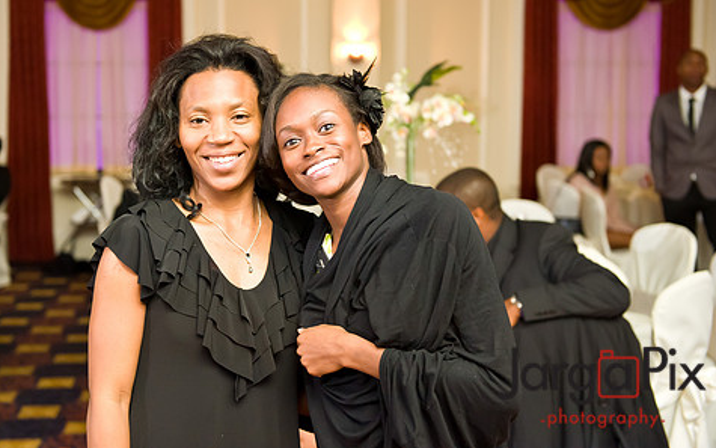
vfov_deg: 23.1
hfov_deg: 36.1
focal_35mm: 56
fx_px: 1093
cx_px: 288
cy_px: 158
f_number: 3.2
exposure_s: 1/125
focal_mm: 45
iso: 3200
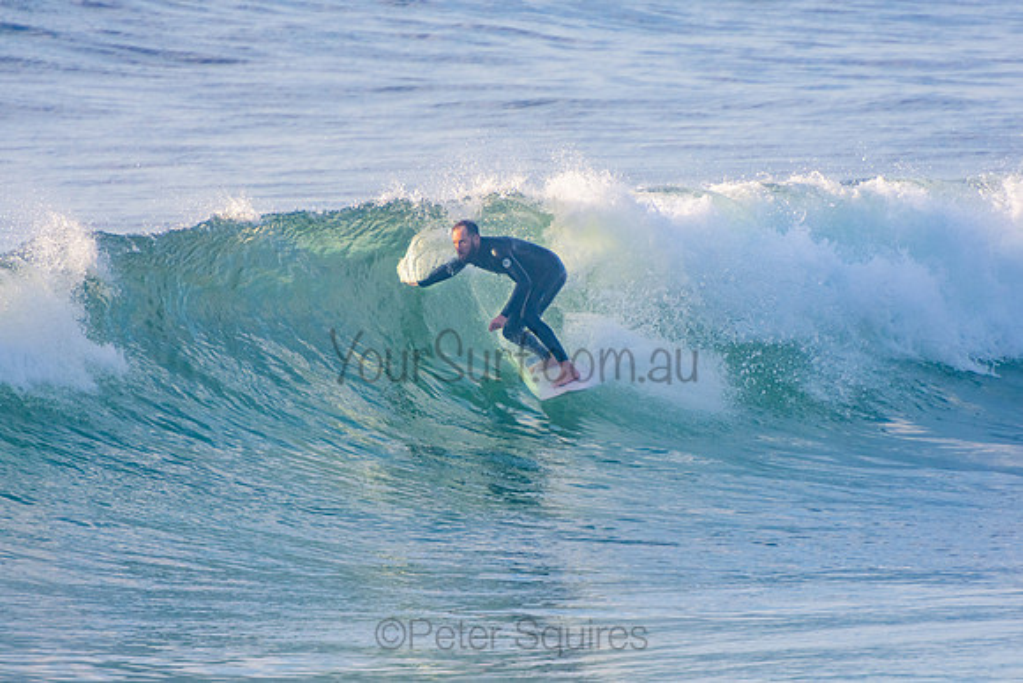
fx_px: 17660
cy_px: 342
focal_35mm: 621
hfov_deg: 3.3
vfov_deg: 2.2
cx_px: 512
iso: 450
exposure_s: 1/1250
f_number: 5.6
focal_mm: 400
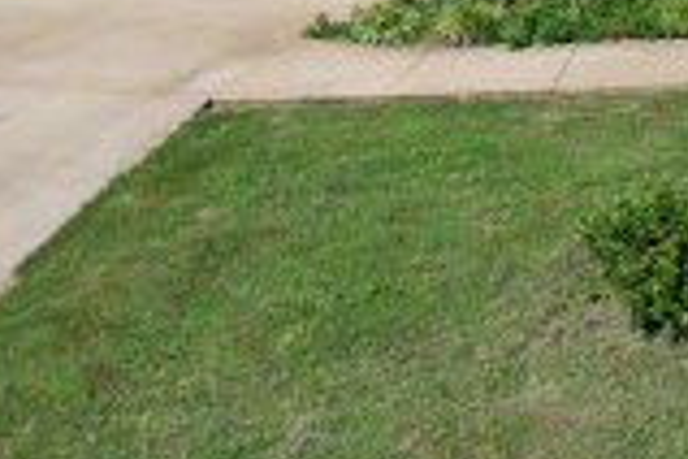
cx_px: 653
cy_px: -230
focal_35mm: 71
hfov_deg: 27.2
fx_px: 1357
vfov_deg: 17.3
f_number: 2.8
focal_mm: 8.38
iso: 130
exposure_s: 1/2500
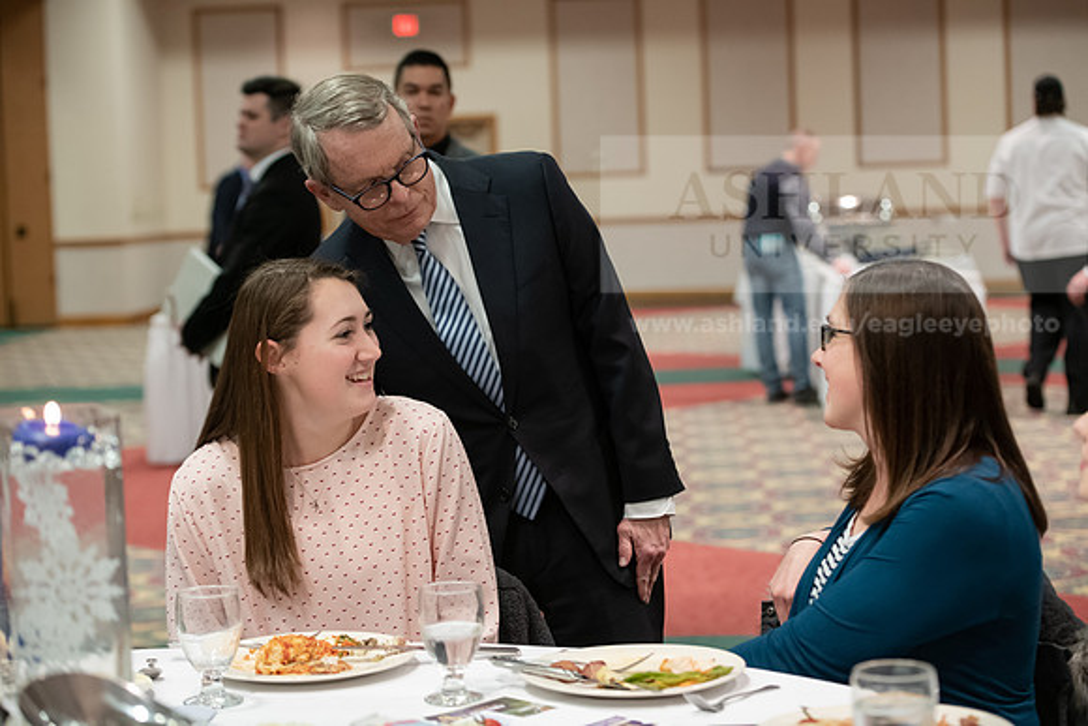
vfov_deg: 19.5
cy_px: 363
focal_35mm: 70
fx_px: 2116
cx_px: 544
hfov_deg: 28.8
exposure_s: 1/200
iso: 3200
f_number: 3.5
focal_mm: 70
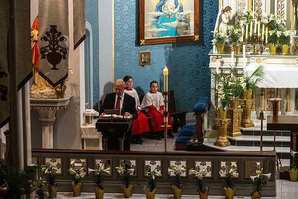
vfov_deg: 9.8
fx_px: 1159
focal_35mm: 140
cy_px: 100
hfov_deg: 14.7
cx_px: 149
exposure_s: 1/40
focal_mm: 140
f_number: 14
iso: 5000
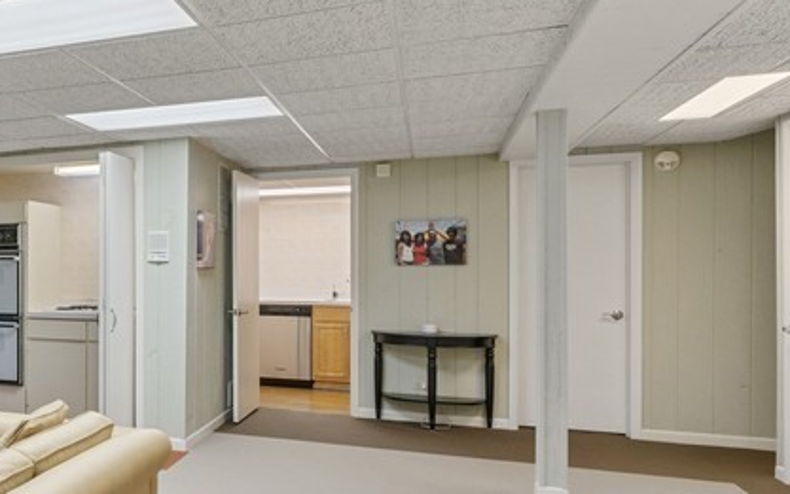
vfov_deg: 38.3
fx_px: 711
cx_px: 51
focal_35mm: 33
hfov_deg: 50.2
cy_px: 274
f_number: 8
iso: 200
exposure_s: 1/6
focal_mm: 10
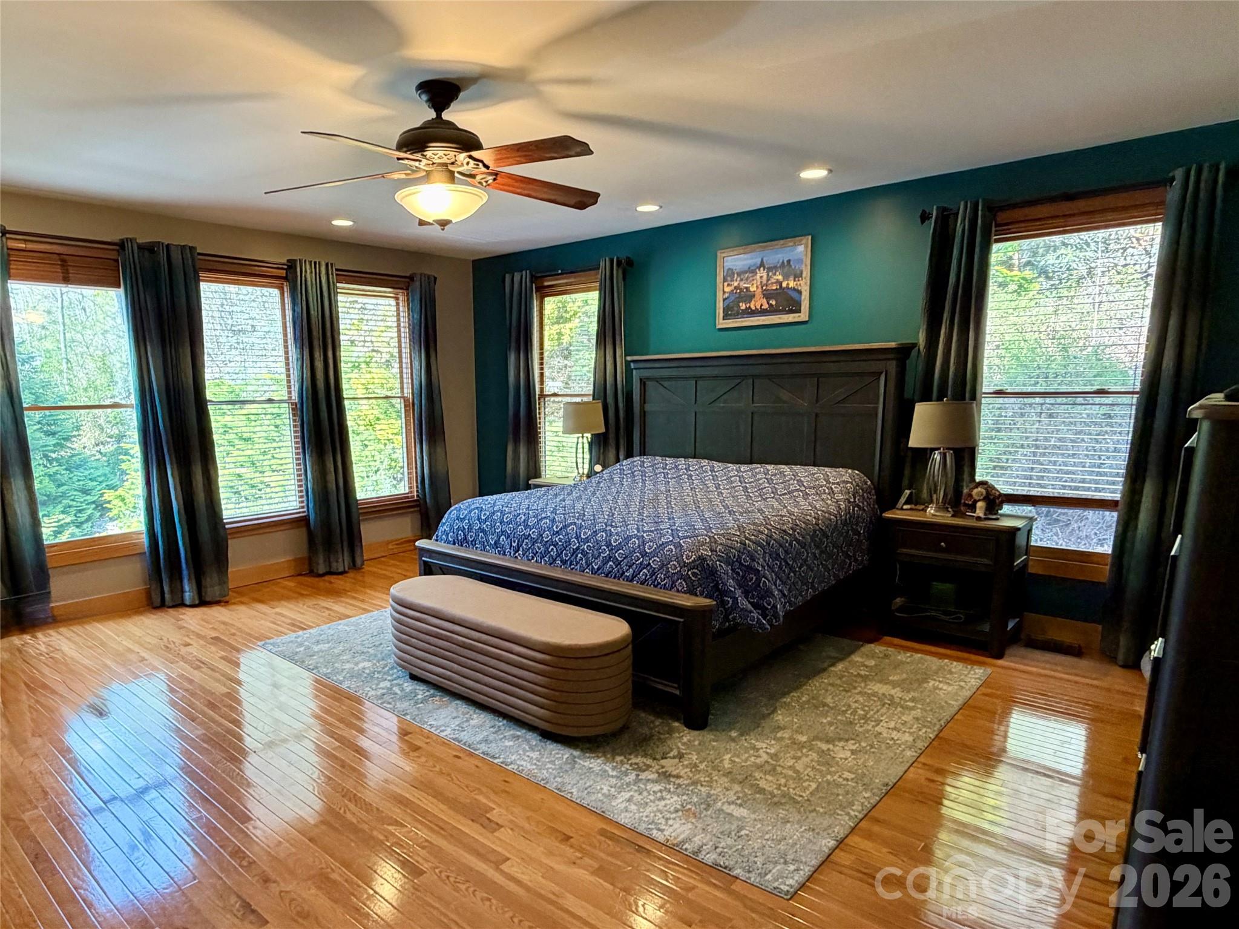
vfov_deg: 85.7
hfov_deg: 102.1
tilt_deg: -10.9
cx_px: 620
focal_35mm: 14
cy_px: 464
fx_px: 501
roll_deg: +1.0
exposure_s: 1/60
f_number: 2.2
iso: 250
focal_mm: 2.22
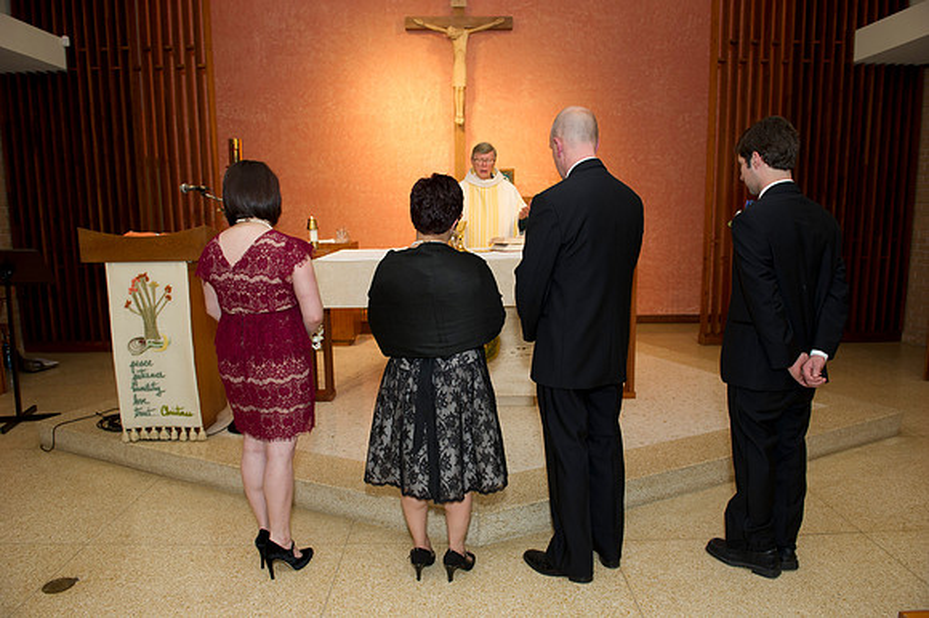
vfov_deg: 53.1
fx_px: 619
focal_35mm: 24
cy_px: 309
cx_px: 464
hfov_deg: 73.8
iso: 1600
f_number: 5
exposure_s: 1/200
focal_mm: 24
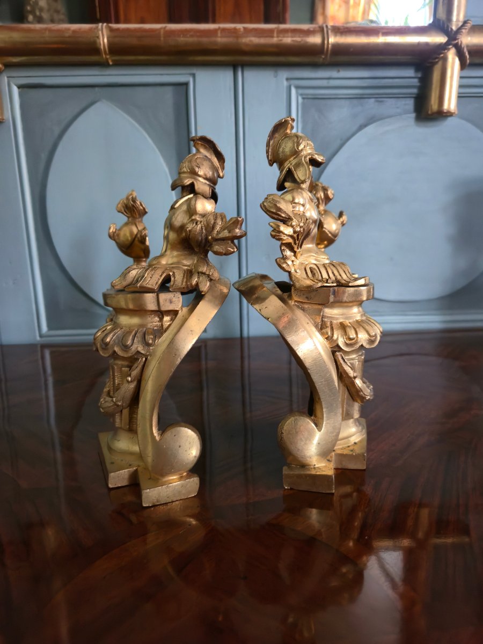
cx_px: 242
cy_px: 322
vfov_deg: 73.9
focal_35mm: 23
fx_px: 428
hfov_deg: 58.9
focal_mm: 5.4
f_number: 1.8
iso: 640
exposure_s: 1/25
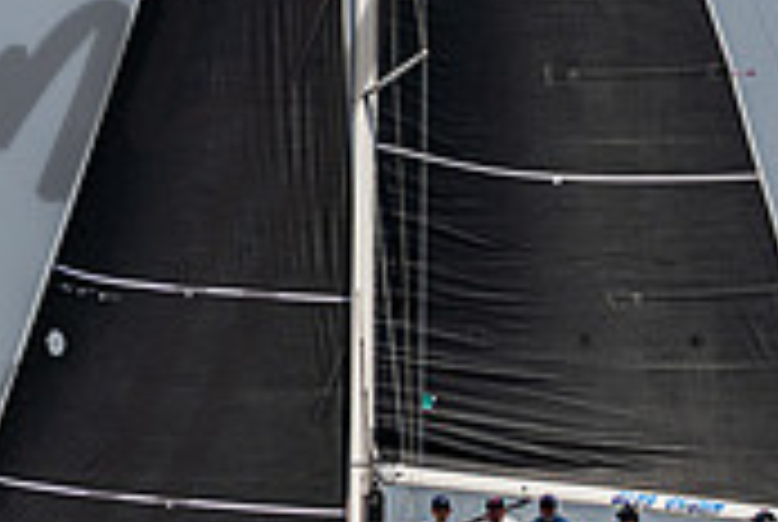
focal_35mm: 588
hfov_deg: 3.5
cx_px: -94
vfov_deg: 2.3
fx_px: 12729
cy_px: 156
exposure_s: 1/6400
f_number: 6.3
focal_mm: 155
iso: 400
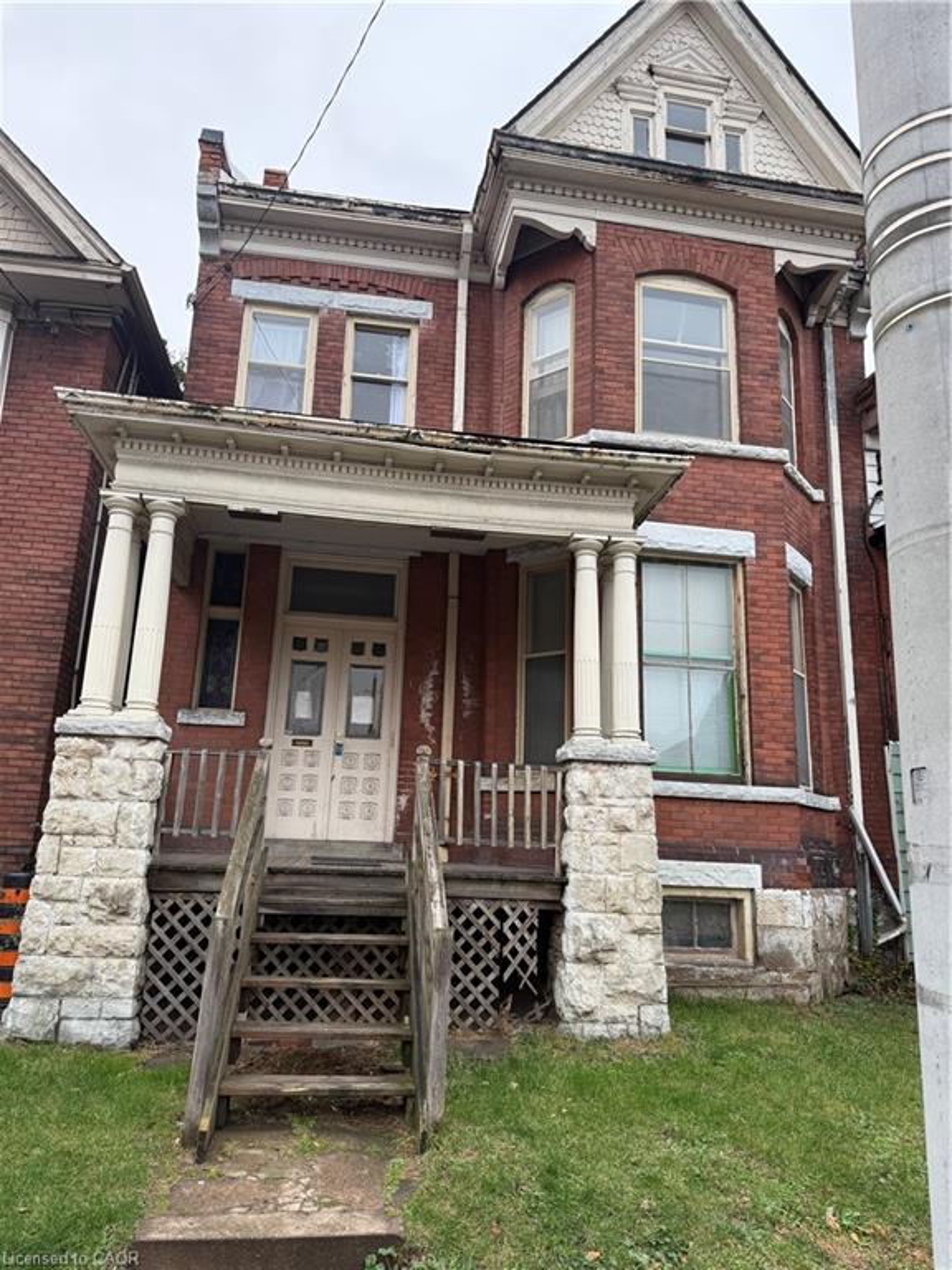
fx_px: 880
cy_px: 635
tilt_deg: +13.6
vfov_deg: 71.6
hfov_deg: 56.8
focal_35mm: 24
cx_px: 476
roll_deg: -3.2
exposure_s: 1/335
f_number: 1.78
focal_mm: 6.76
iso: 100
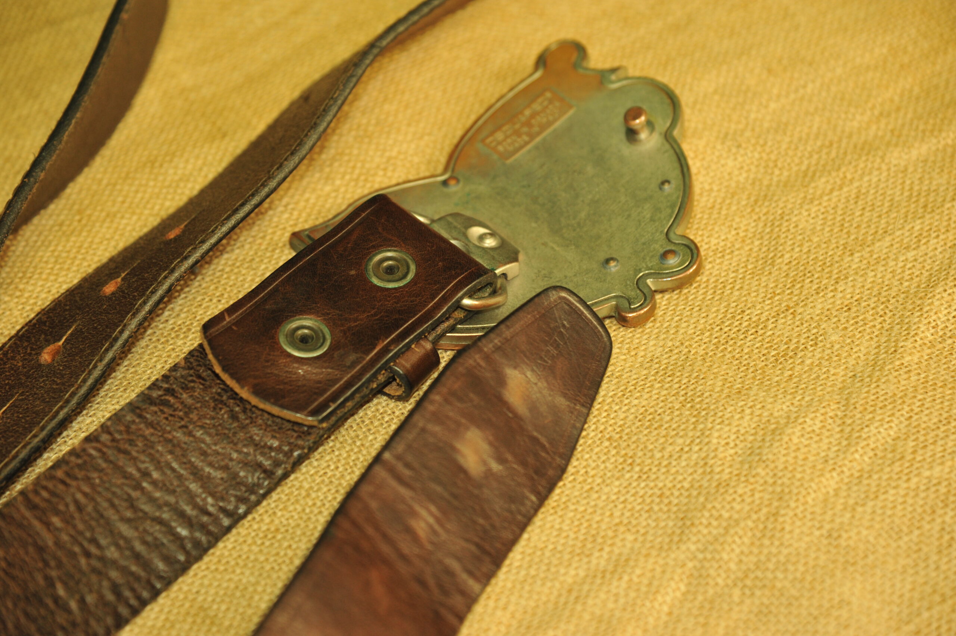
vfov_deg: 11.4
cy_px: 318
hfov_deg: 17.1
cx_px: 478
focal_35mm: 120
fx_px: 3184
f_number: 5
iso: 1250
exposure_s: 1/60
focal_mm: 120
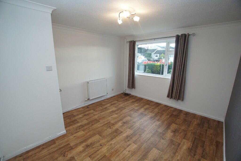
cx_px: 120
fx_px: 100
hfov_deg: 100.4
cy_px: 80
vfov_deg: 77.3
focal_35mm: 15
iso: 1000
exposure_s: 1/160
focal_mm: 10
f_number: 4
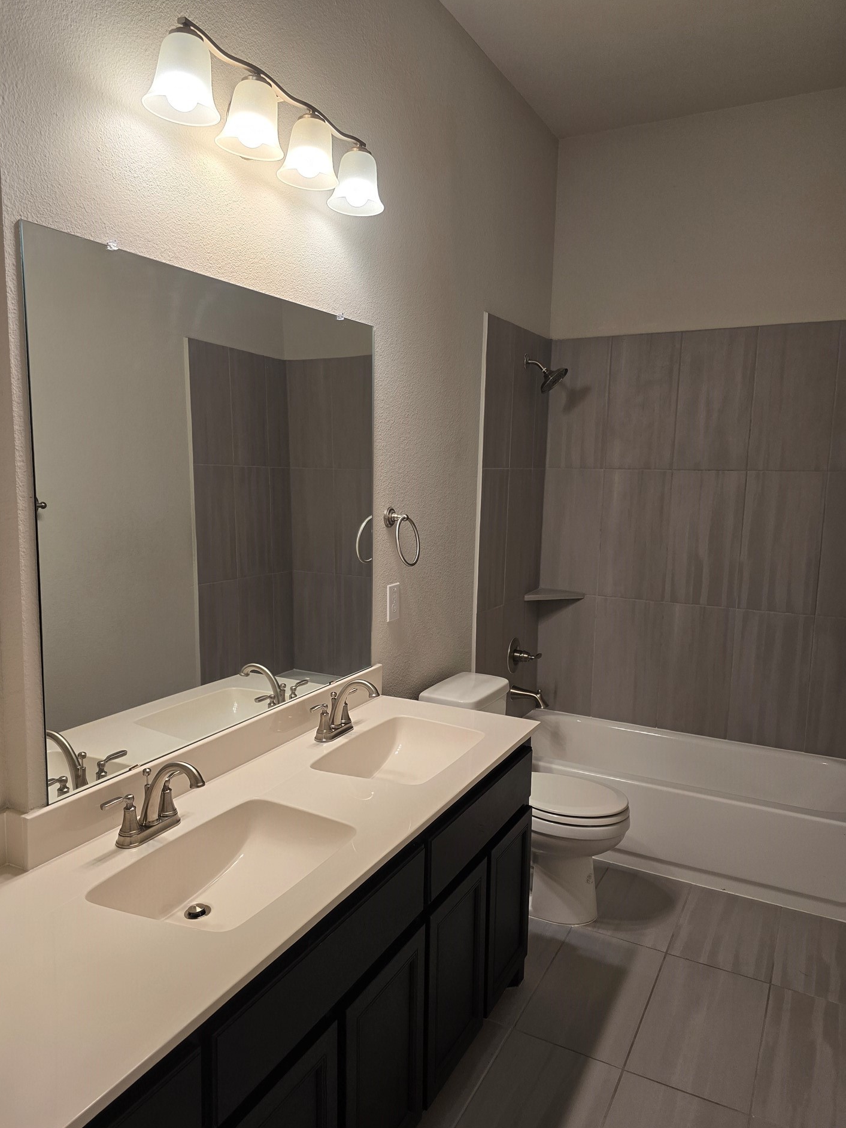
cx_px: 389
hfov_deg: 54.8
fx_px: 815
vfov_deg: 69.4
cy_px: 579
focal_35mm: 25
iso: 125
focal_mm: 6.3
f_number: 1.7
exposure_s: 1/120
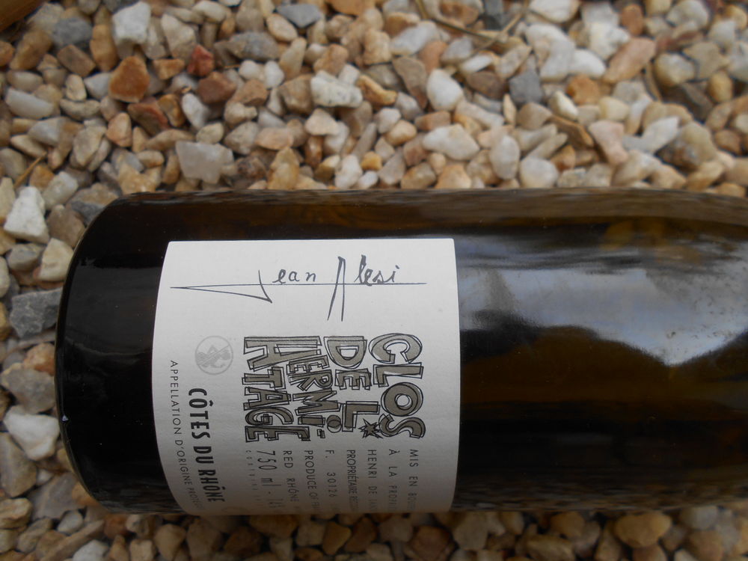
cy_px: 280
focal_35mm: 26
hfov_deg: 67.3
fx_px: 562
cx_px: 374
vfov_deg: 53.1
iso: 80
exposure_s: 1/320
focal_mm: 4.6
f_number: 3.2
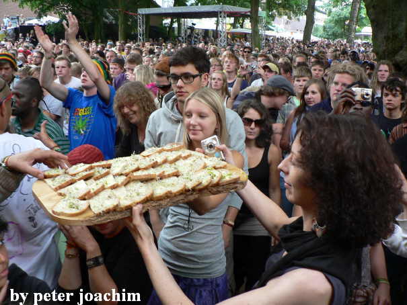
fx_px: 412
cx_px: 204
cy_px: 152
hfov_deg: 52.6
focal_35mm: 35
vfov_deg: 40.7
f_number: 2.8
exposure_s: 1/50
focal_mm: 6
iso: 64
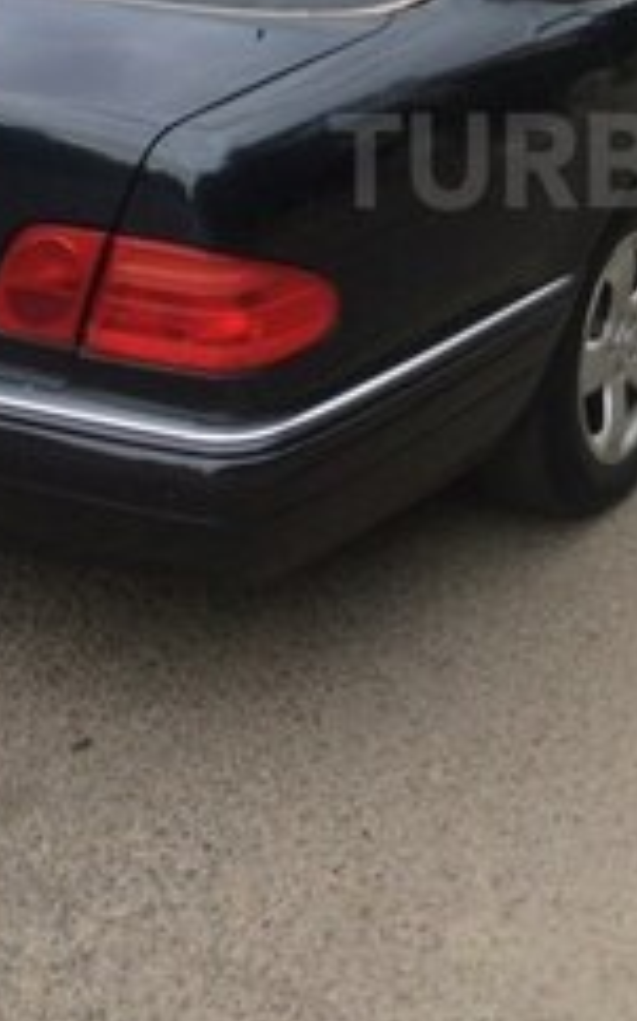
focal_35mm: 63
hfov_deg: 19.9
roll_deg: -0.9
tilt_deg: -21.6
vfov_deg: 31.4
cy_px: 160
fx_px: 1752
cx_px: 654
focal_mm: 4.15
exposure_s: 1/100
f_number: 2.2
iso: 64
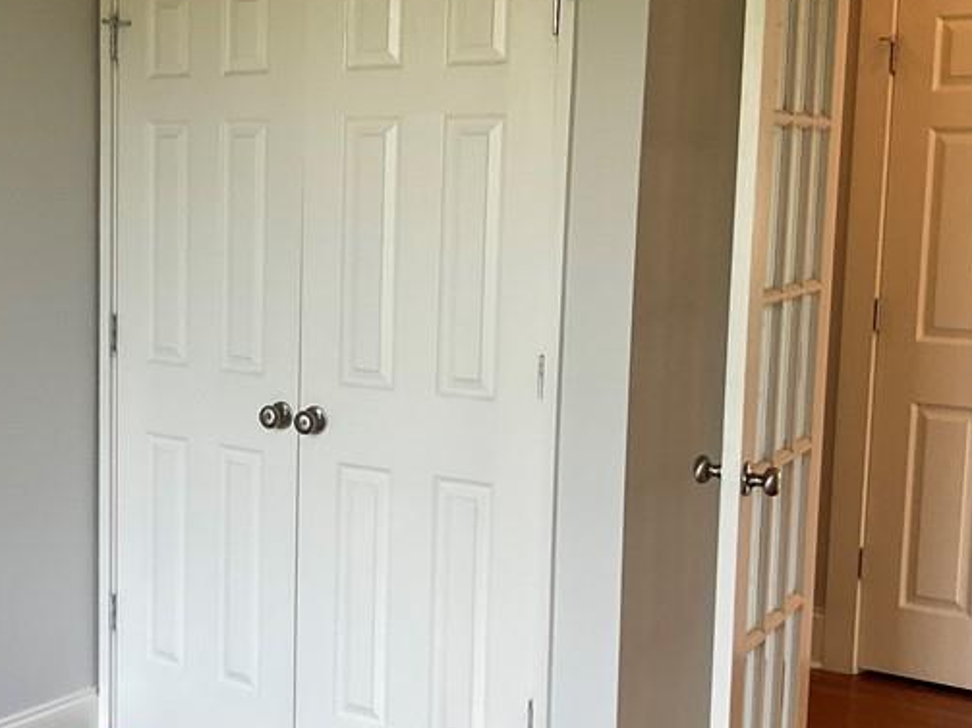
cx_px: 162
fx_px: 1656
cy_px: 373
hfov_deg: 31.6
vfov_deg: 24.8
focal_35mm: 59
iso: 50
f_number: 1.8
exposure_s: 1/60
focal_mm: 3
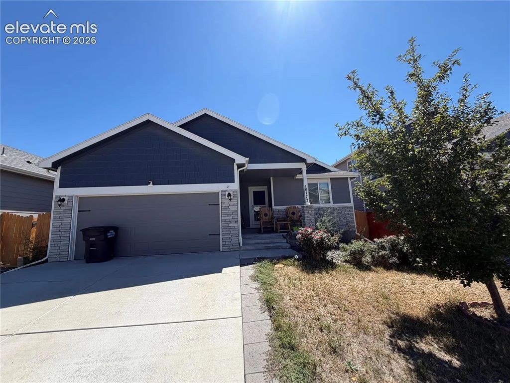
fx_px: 206
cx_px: 255
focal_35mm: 14
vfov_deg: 85.7
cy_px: 192
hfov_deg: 102.1
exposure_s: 1/770
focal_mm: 2.22
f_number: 2.2
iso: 25
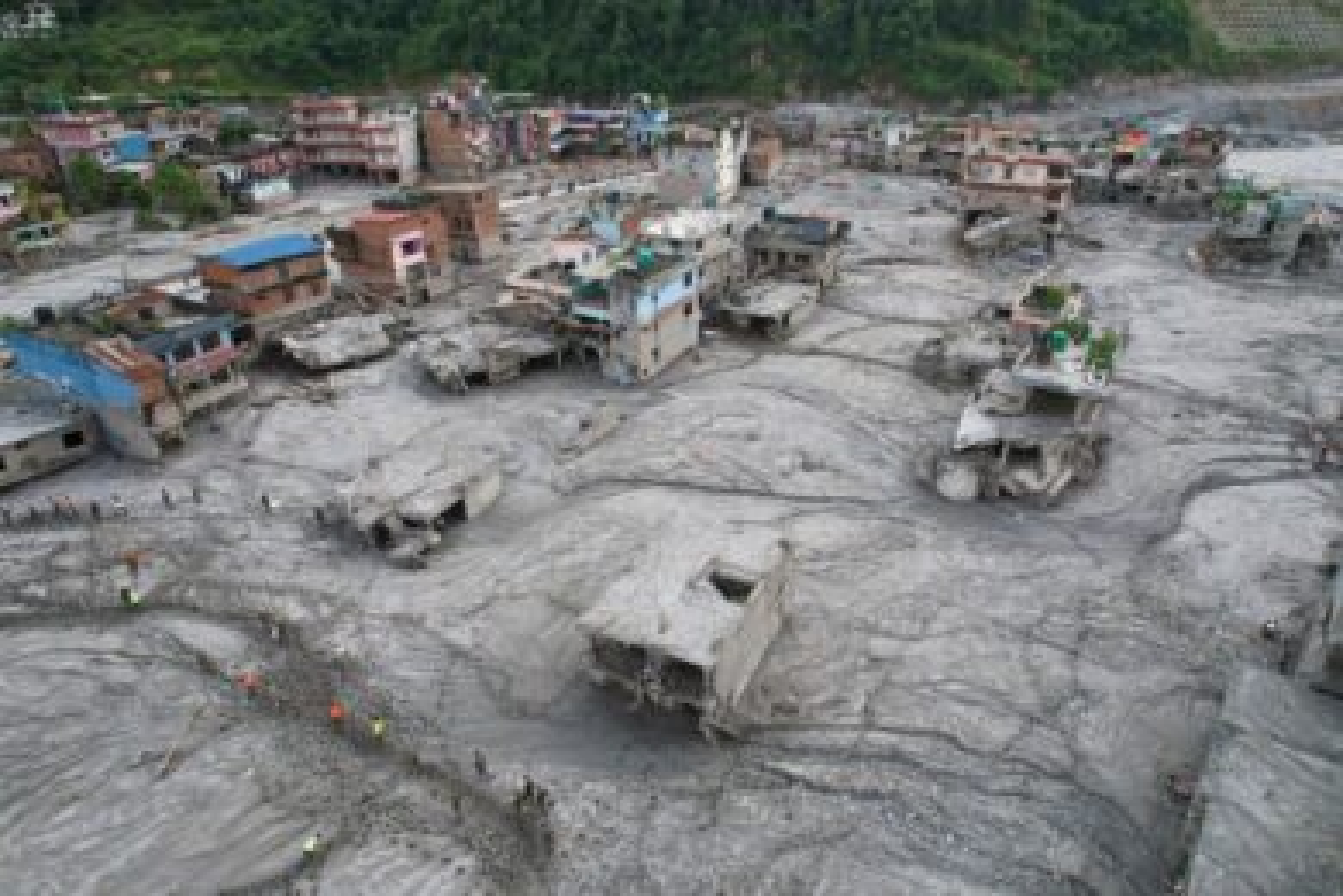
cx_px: 672
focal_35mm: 22
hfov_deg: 78.6
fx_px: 821
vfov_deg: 57.2
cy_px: 448
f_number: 2.8
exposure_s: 1/320
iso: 100
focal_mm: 8.4
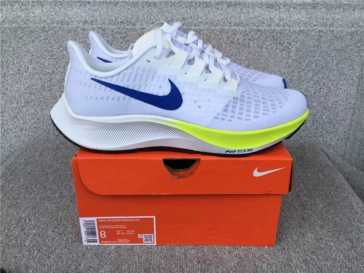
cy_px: 136
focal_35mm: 31
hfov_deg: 58.4
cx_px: 182
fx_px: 326
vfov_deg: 45.4
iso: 25
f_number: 2.4
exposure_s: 1/702
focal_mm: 3.3
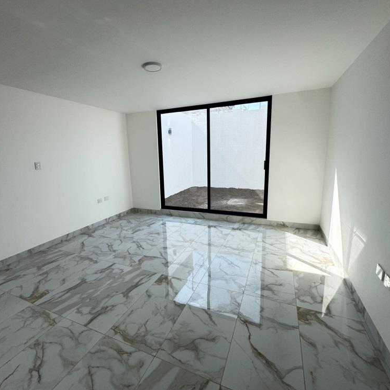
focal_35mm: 17
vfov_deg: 84.0
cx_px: 179
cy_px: 193
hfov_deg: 83.8
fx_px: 217
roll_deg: +2.3
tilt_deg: -10.4
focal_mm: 2.22
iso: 40
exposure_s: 1/178
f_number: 2.2
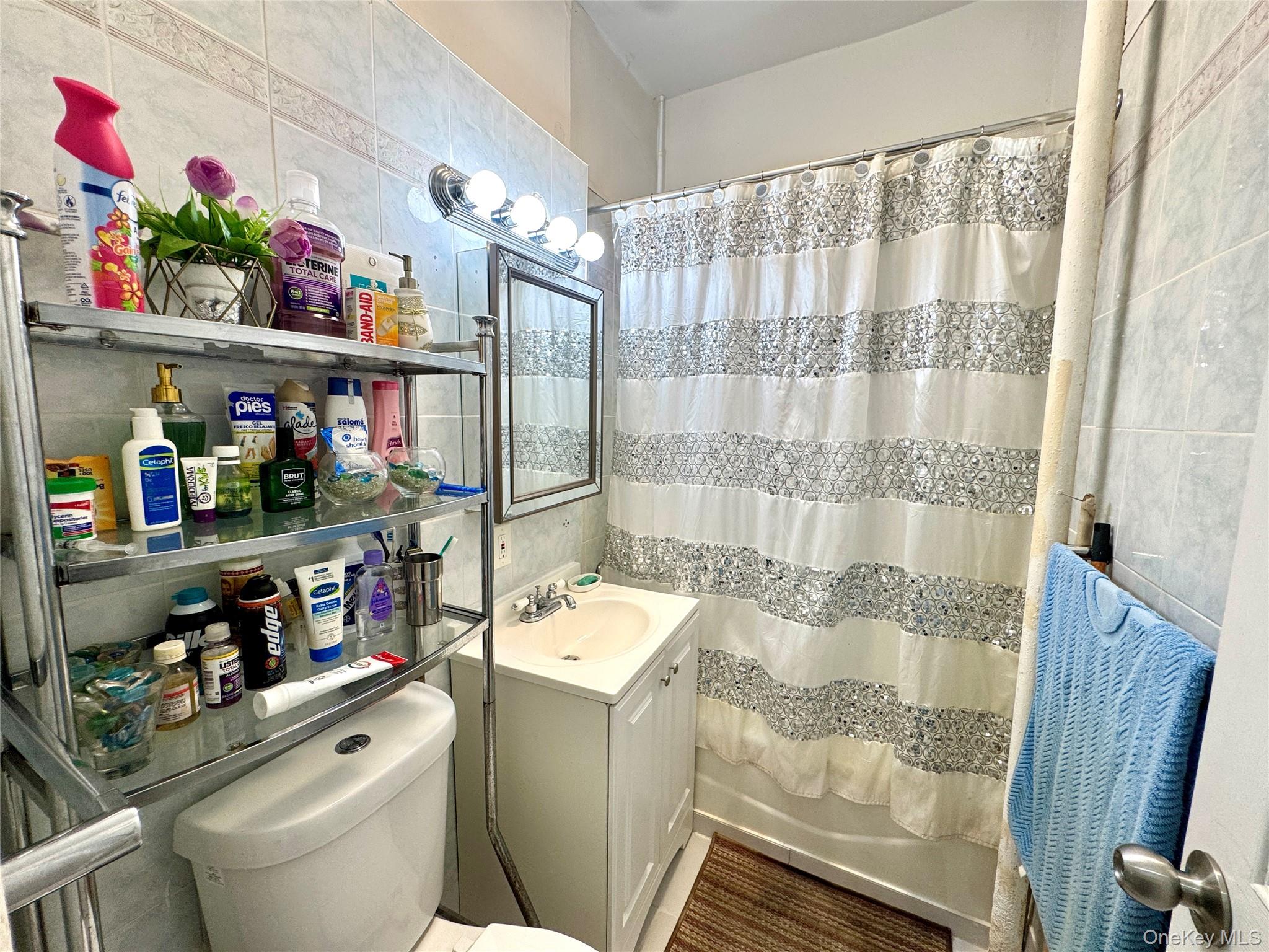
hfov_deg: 102.1
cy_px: 476
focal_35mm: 14
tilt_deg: -7.1
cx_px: 634
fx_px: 513
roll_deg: -0.9
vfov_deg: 85.7
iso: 100
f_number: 2.2
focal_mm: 2.22
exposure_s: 1/120
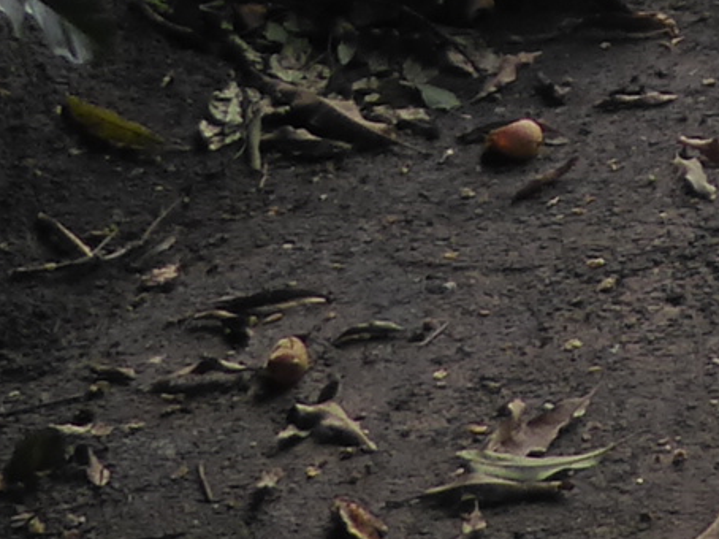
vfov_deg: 9.1
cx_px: 1392
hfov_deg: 12.5
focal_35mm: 141
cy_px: -897
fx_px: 2927
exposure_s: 1/200
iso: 160
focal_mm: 4.3
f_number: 3.3
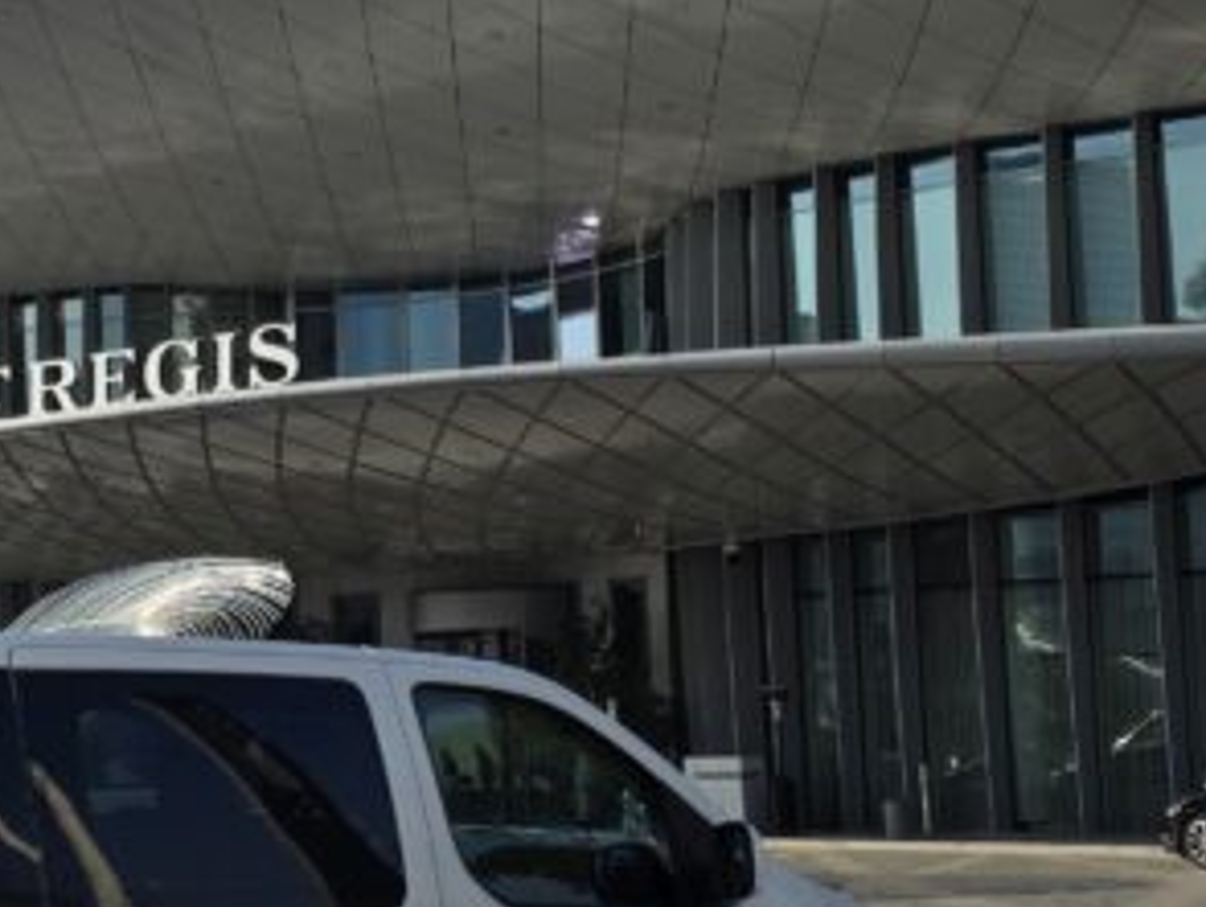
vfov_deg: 18.5
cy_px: 513
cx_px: -66
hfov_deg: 23.2
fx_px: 2789
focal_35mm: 80
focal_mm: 6.25
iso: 80
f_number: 1.7
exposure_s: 1/7061
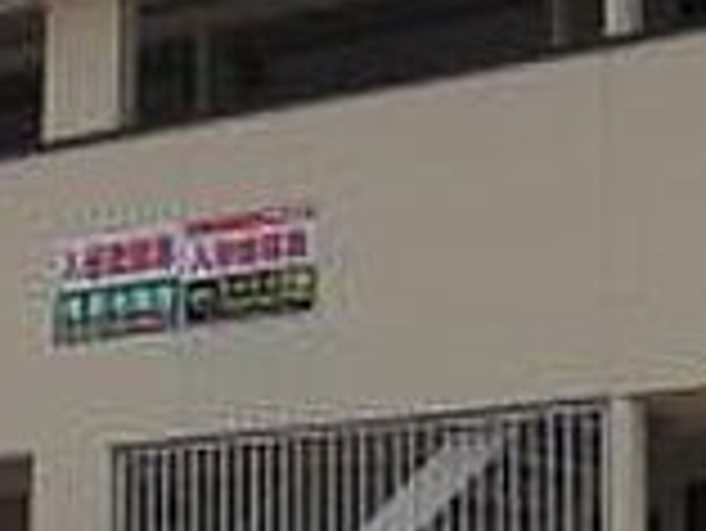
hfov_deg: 15.6
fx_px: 2572
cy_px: 400
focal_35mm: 126
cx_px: 360
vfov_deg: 11.7
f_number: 7.2
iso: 50
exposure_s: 1/160
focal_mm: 5.8
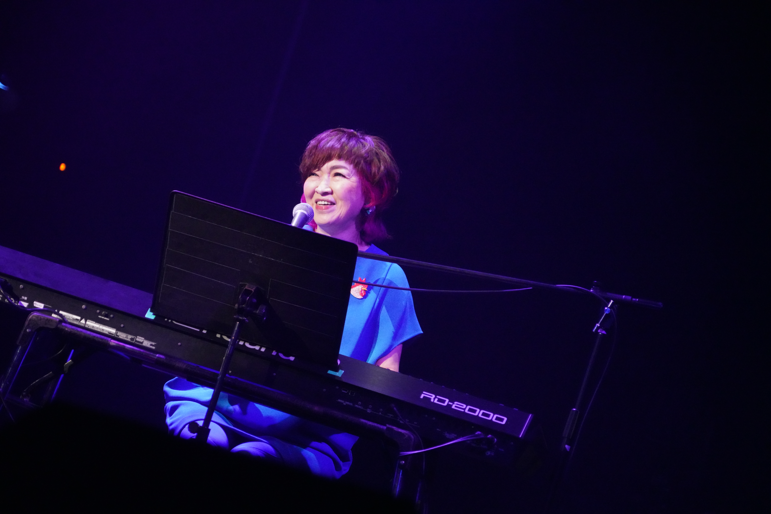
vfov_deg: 8.3
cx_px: 386
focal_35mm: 166
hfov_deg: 12.4
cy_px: 257
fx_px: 3555
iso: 10000
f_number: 6.3
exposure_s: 1/250
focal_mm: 166
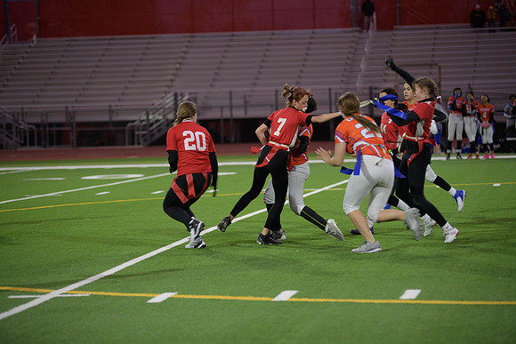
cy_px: 172
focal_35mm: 135
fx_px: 1935
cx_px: 258
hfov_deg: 15.2
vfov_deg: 10.2
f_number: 2.8
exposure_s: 1/200
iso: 560
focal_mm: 135
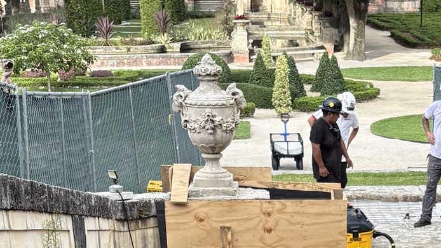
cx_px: 389
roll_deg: +0.5
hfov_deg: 21.4
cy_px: 420
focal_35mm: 98
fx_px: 1146
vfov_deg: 11.6
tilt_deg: -19.3
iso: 50
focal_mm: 5.96
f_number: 1.6
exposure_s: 1/492
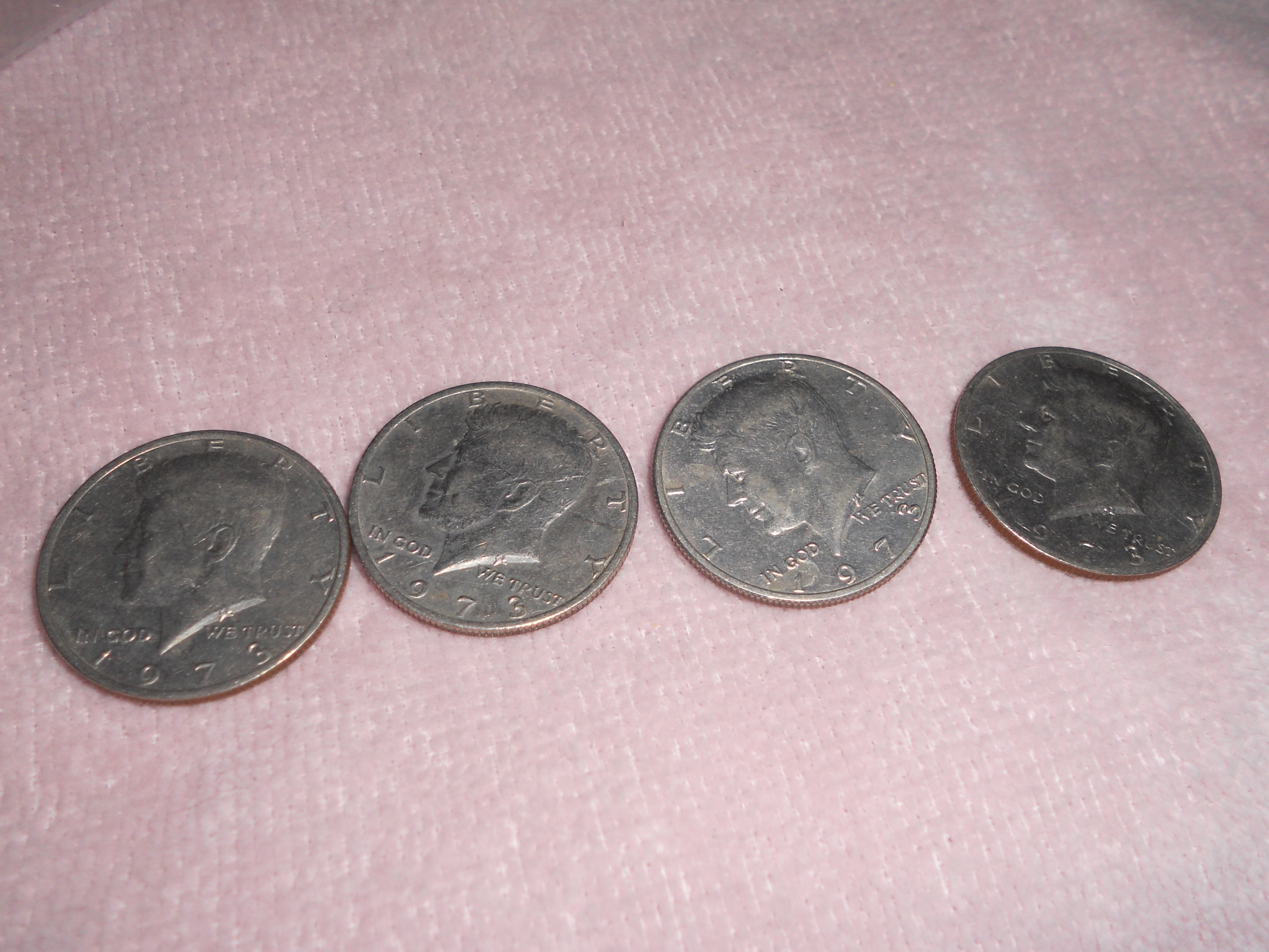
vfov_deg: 44.2
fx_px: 1173
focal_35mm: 32
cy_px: 476
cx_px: 634
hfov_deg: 56.8
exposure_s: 1/25
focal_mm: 5.8
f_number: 8.8
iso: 80
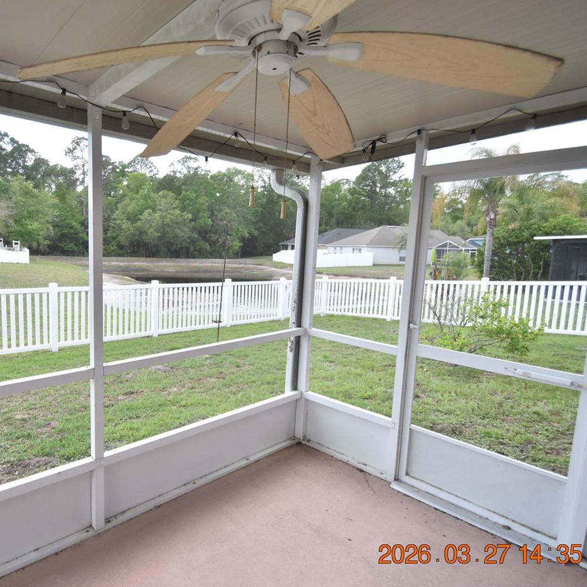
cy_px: 294
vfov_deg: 74.8
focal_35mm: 20
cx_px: 209
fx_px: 384
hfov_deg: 73.1
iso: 800
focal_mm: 10
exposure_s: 1/1500
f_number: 3.5
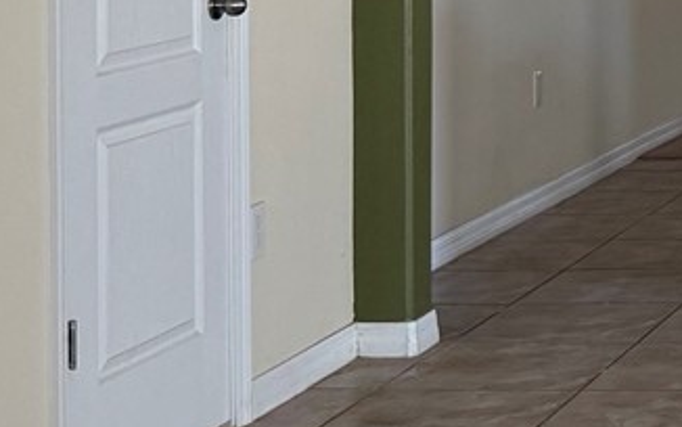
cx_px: 1195
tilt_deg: +0.2
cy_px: -203
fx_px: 2324
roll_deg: +0.1
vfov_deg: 10.2
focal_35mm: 125
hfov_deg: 14.8
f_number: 1.78
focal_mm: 6.76
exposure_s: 1/144
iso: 200
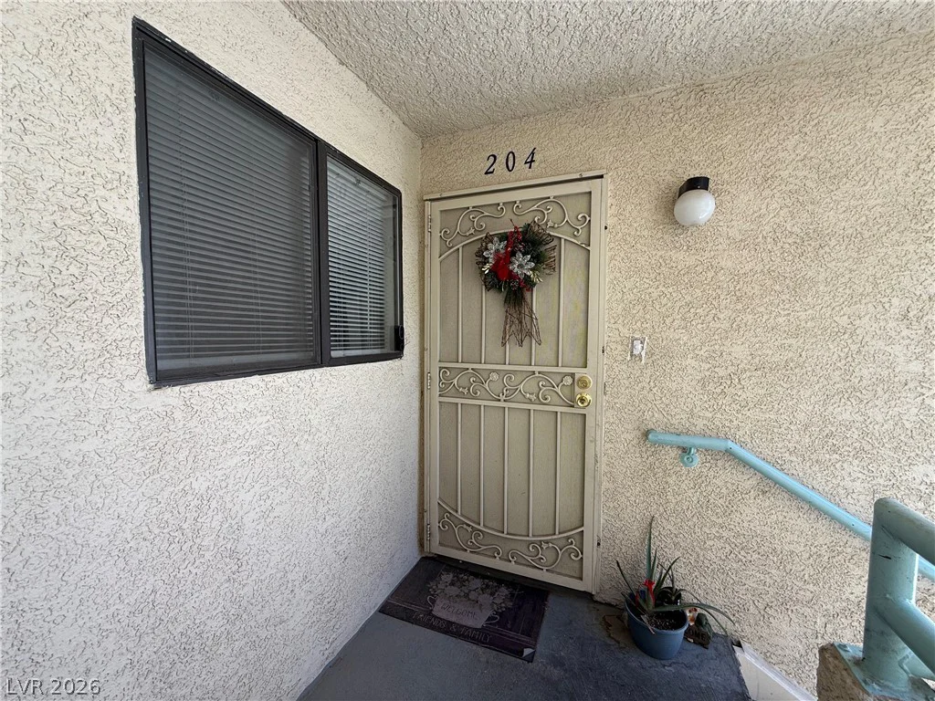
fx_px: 378
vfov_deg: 85.7
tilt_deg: -2.3
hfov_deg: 102.1
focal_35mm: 14
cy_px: 350
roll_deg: -0.1
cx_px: 468
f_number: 2.2
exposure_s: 1/151
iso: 50
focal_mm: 2.22
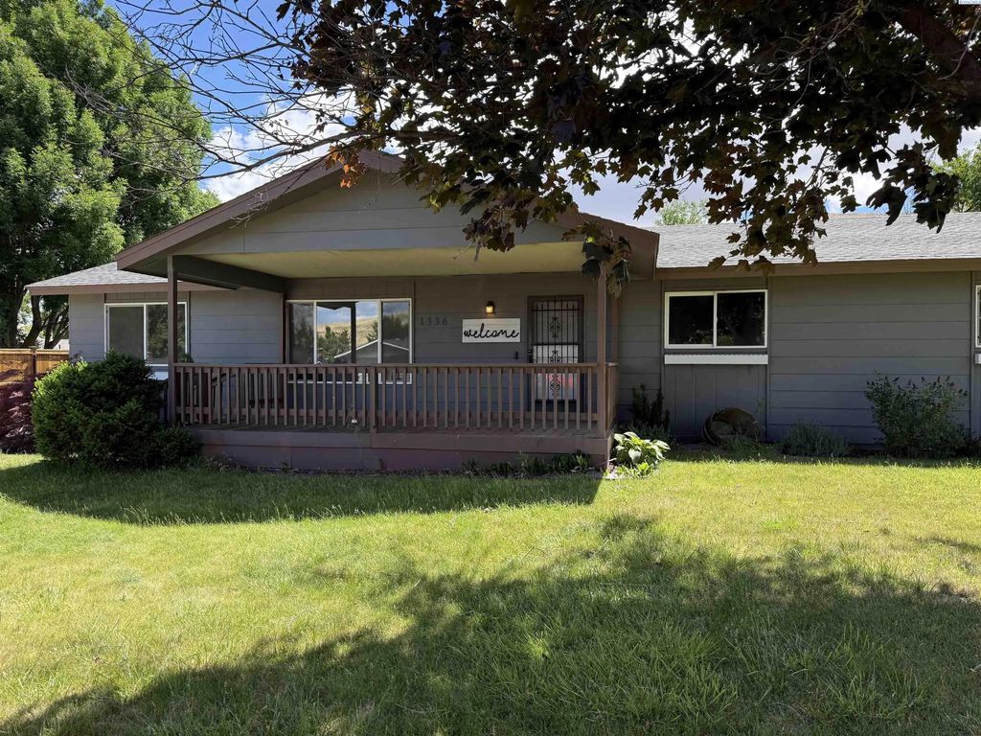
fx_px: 680
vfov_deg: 56.8
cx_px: 490
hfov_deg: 71.6
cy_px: 368
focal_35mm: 24
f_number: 1.78
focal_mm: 6.76
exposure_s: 1/1385
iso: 100
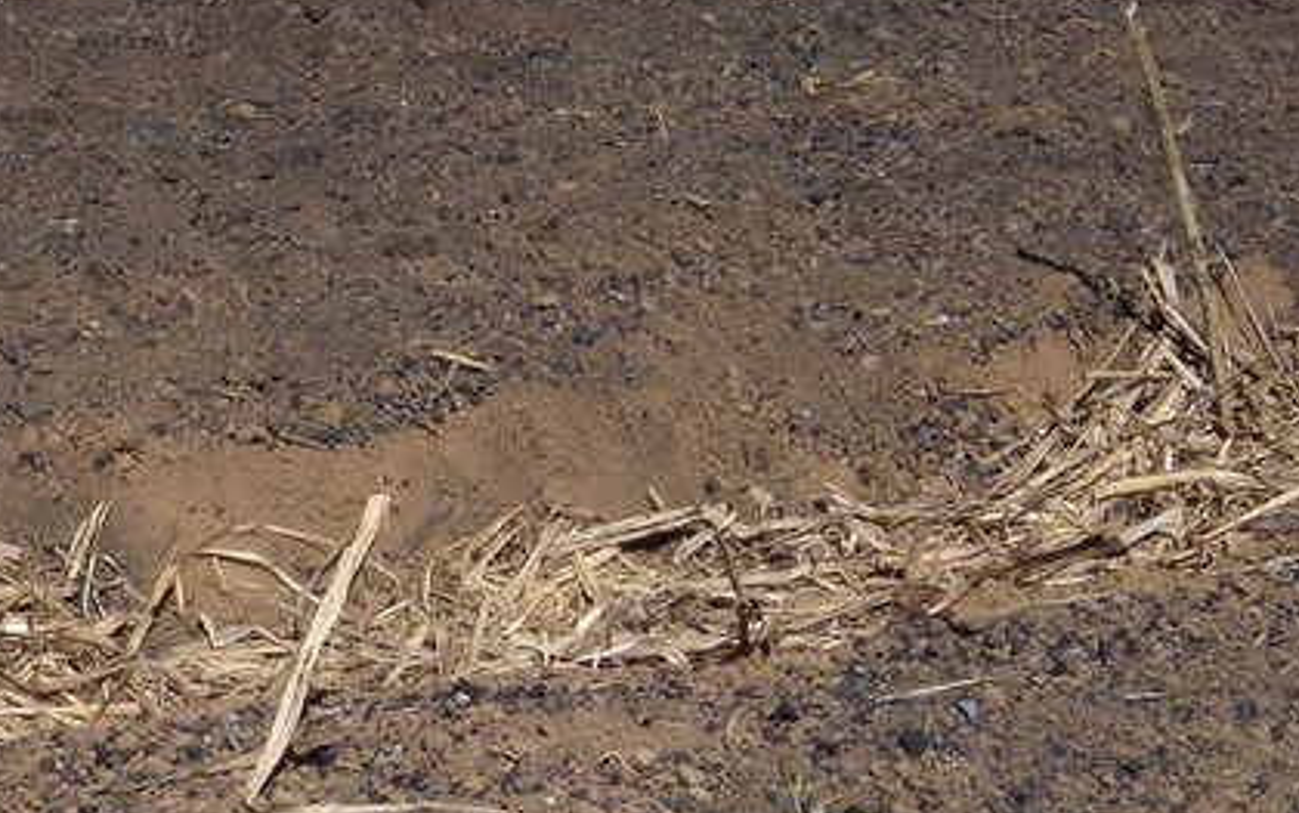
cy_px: -43
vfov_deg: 13.8
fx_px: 3294
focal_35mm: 93
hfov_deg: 21.5
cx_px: -22
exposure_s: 1/160
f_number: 8.5
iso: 80
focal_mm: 6.4
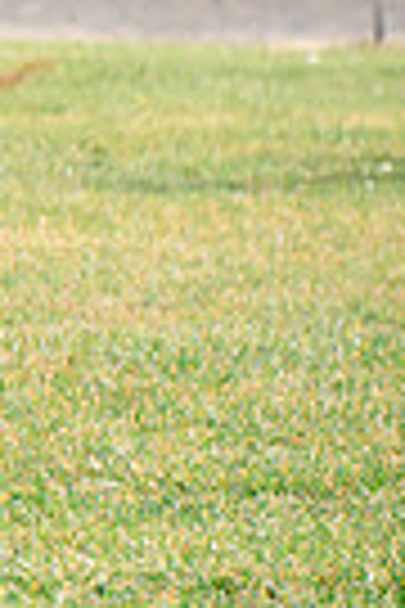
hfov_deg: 2.1
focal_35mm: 662
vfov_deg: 3.1
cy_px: 140
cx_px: -843
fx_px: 11170
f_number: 5
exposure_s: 1/1600
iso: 400
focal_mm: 145
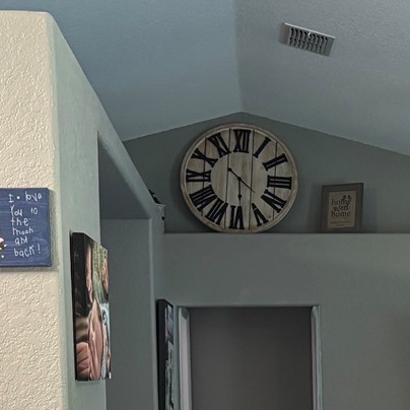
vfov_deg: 18.4
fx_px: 1219
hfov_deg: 18.7
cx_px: 392
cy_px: 448
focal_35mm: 91
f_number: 1.6
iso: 320
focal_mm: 5.96
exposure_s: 1/60
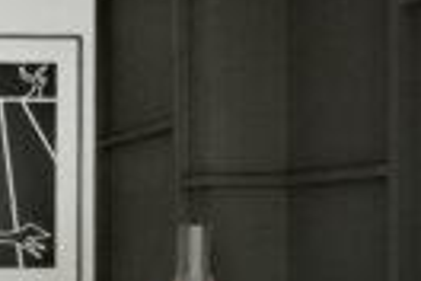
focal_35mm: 58
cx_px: -163
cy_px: 230
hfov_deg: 27.2
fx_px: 678
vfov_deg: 23.0
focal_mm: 20
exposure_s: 1.3
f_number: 16
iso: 100
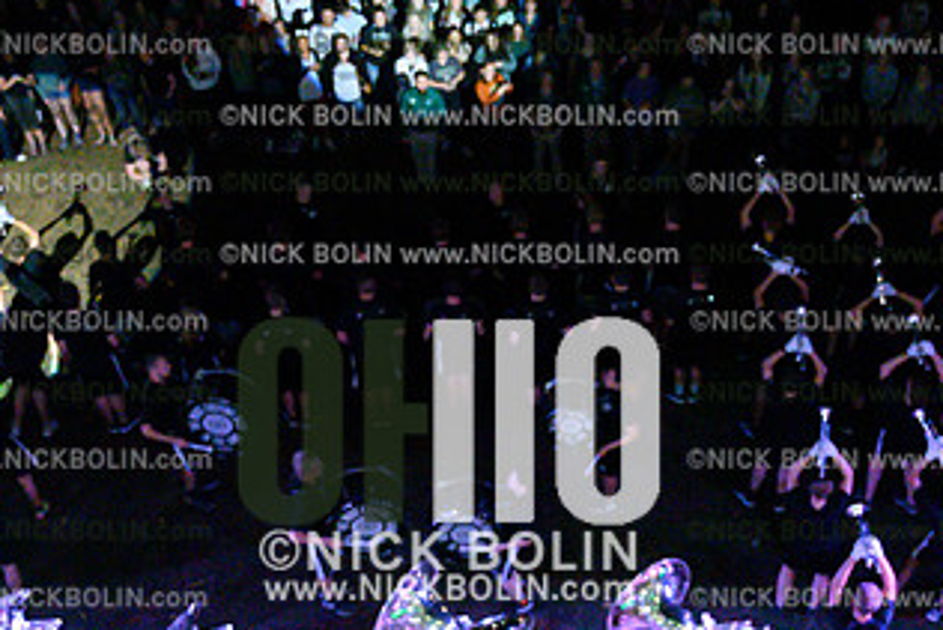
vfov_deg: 30.1
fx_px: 1153
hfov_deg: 44.5
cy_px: 460
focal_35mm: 44
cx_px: 448
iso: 51200
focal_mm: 24
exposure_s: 1/500
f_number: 4
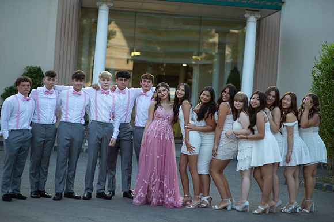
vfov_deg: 16.1
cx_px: 167
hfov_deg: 23.9
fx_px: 788
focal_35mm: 85
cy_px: 111
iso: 250
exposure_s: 1/1000
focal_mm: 85
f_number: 2
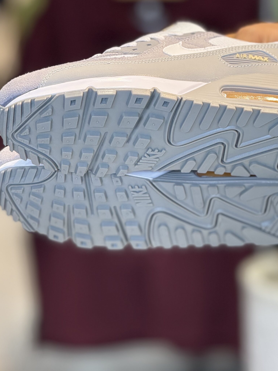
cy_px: 150
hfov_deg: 9.8
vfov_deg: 13.1
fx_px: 1617
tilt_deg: -8.6
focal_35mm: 151
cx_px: 156
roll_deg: -0.6
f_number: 2.8
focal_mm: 15.66
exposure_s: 1/100
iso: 125
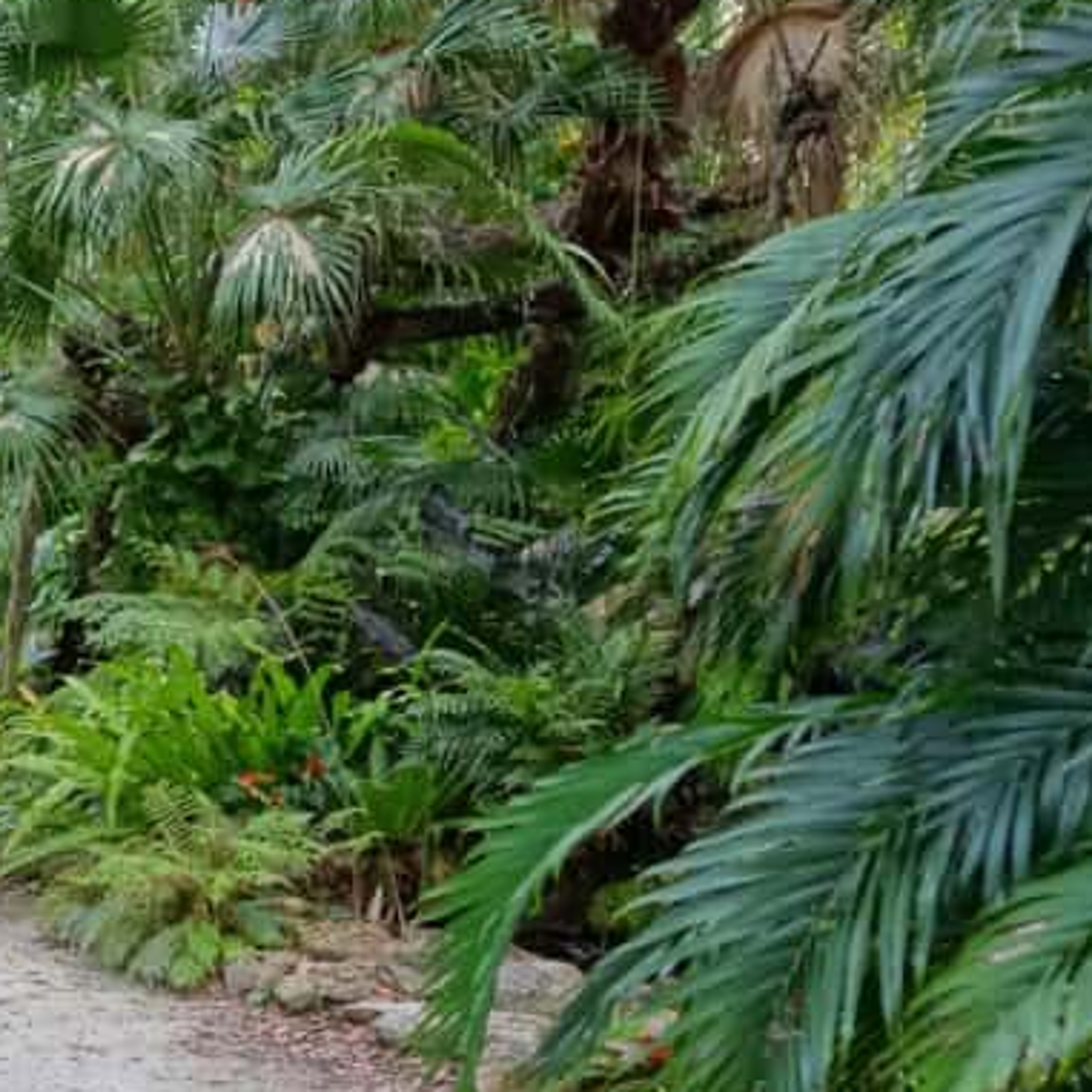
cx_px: -267
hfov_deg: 20.8
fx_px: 2748
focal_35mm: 77
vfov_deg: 22.5
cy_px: 461
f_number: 2.8
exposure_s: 1/40
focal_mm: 13.2
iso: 2000
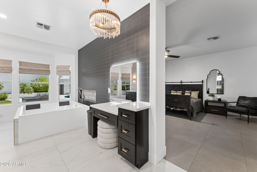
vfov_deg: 81.2
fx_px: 100
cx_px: 128
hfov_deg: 104.3
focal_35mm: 14
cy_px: 86
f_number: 9
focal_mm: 14
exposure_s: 1/8
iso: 320
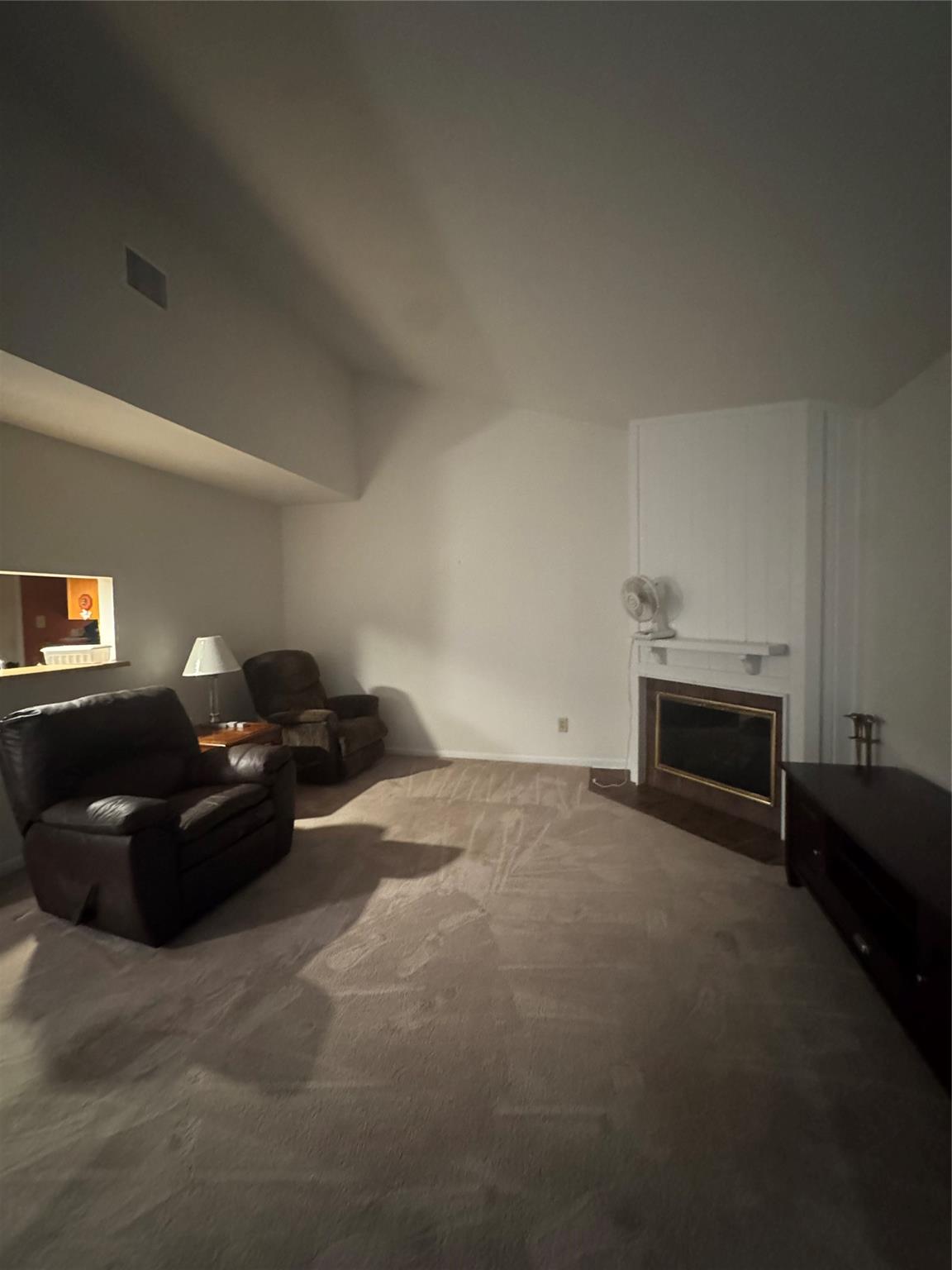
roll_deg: +0.4
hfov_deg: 85.7
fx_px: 513
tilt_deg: -3.4
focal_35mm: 14
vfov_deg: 102.1
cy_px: 635
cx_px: 476
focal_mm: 2.22
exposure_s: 1/30
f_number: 2.2
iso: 1250
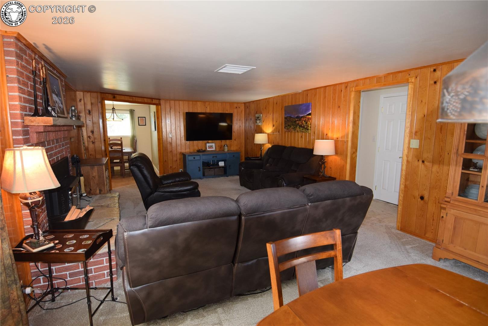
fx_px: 244
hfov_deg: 90.0
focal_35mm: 18
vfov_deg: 67.4
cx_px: 244
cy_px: 163
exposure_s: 1/80
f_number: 4.5
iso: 800
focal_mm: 12
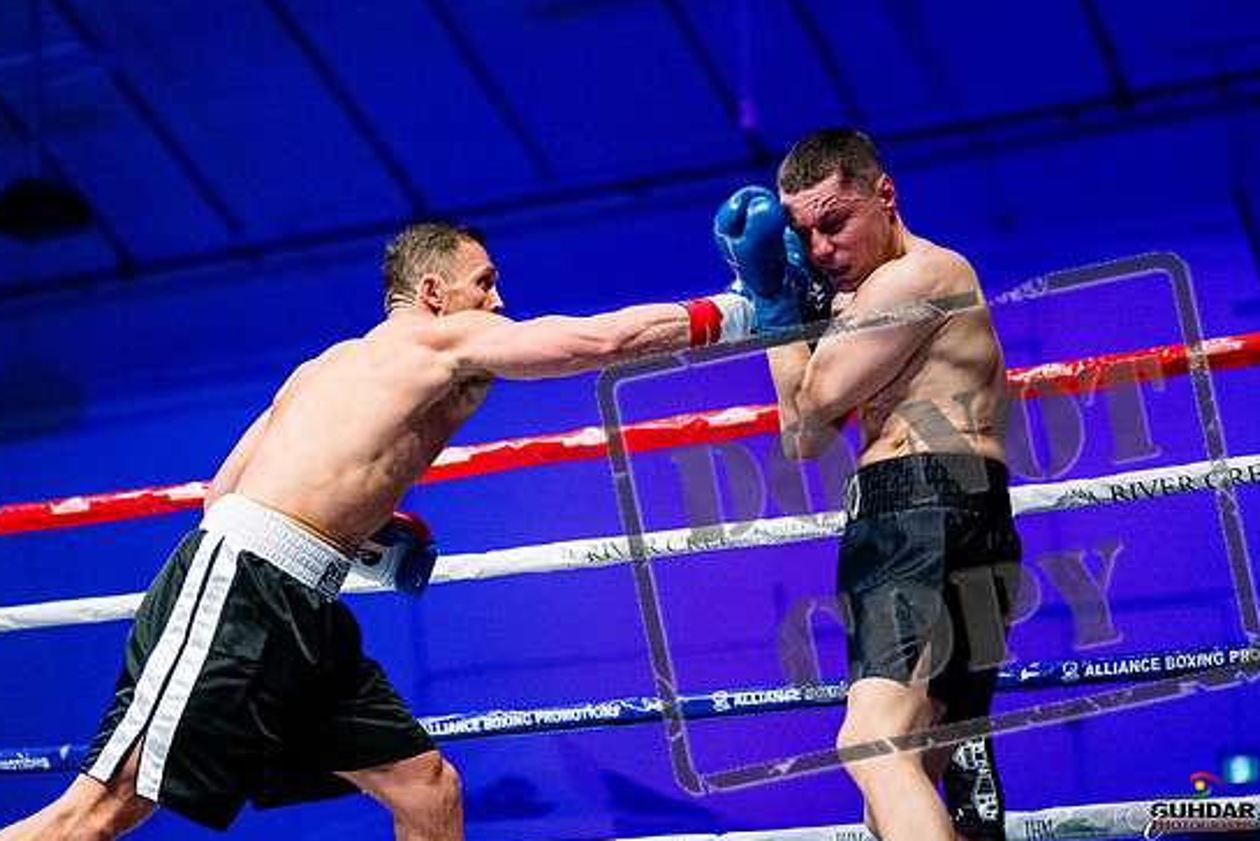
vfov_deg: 17.1
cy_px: 404
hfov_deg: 25.4
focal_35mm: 80
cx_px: 602
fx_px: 2801
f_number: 1.4
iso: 6400
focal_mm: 50
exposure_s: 1/1600
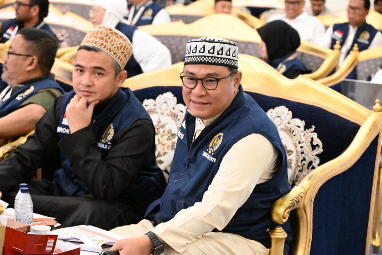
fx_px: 1018
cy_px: 128
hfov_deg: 21.2
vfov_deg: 14.2
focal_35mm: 96
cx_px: 191
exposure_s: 1/258
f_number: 6.3
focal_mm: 96
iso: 20000
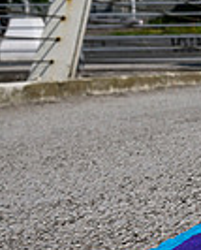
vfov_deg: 18.4
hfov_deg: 12.1
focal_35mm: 103
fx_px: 763
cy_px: 38
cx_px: 481
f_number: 11
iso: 200
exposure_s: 1/500
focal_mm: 24
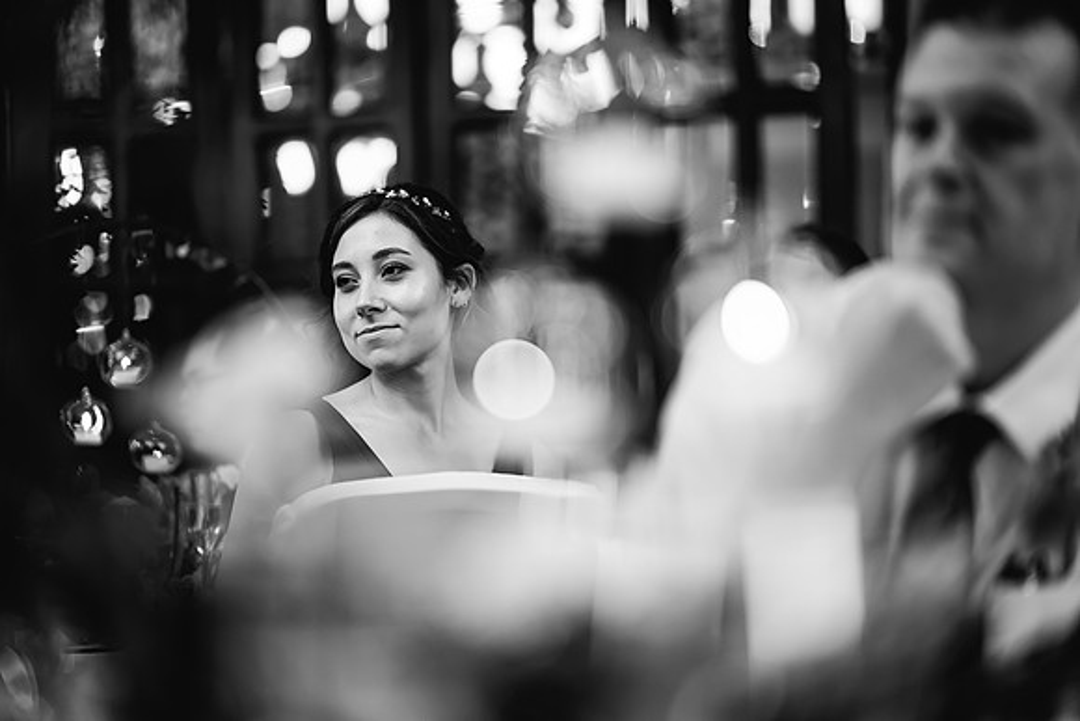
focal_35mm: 85
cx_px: 540
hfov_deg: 23.9
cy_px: 360
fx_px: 2550
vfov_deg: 16.1
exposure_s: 1/250
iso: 800
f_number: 1.4
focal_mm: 85
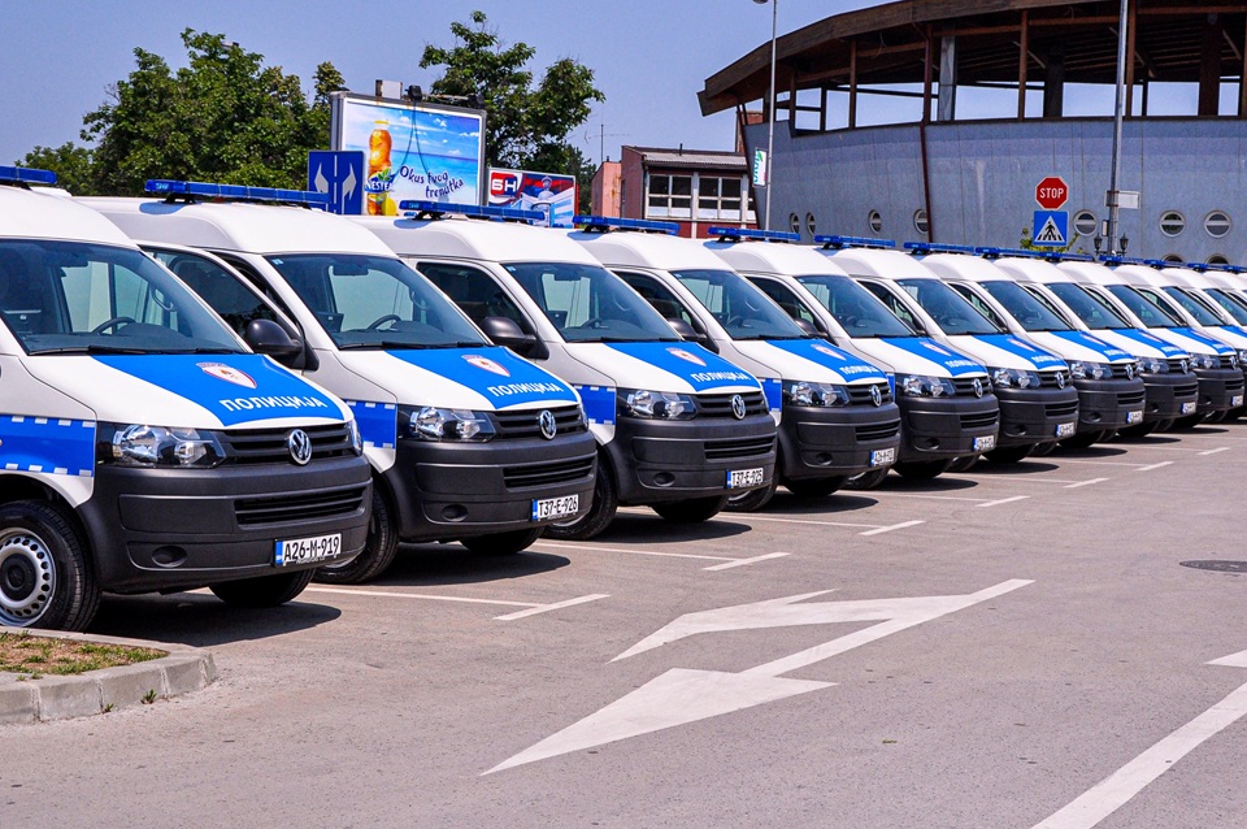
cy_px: 366
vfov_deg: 20.7
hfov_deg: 30.6
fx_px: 2271
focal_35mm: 66
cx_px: 730
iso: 500
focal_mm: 35
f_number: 5.6
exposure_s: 1/4000
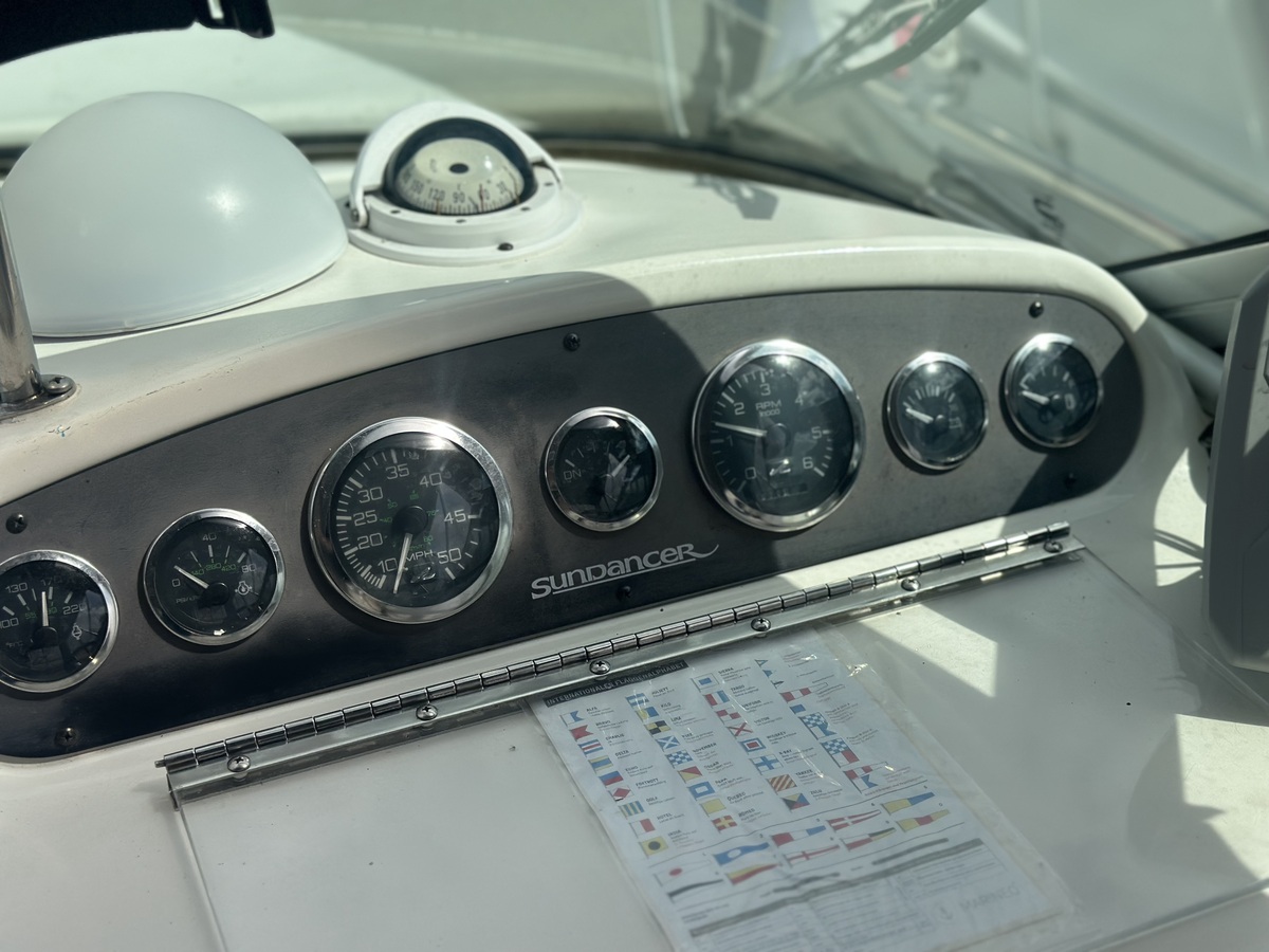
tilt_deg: -31.8
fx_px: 1760
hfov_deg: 39.7
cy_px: 476
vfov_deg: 30.3
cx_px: 634
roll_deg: -1.8
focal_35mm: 48
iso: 100
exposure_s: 1/10870
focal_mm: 6.86
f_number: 1.78
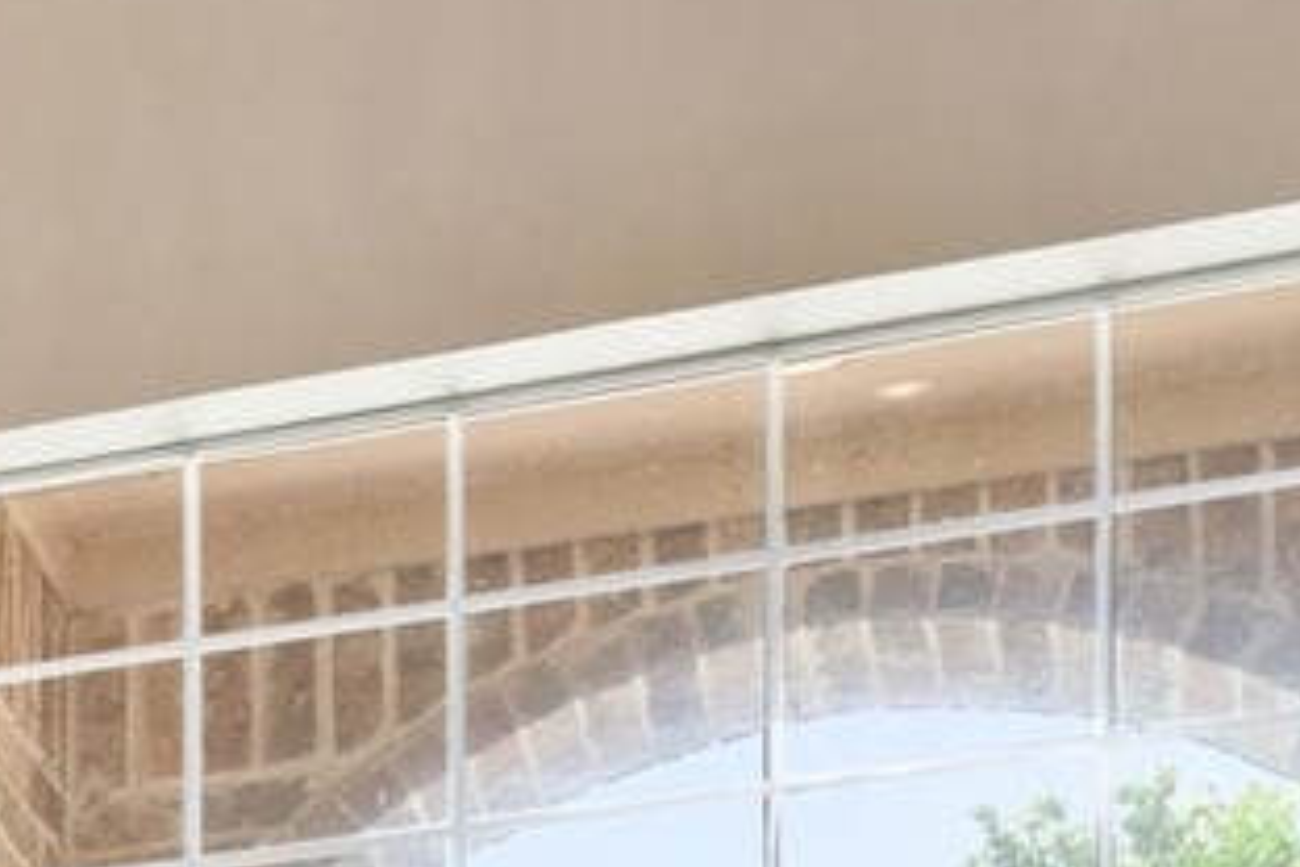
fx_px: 5272
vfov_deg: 8.1
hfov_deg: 12.1
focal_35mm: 146
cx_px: -1500
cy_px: 2522
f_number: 10
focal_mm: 21
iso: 400
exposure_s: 1
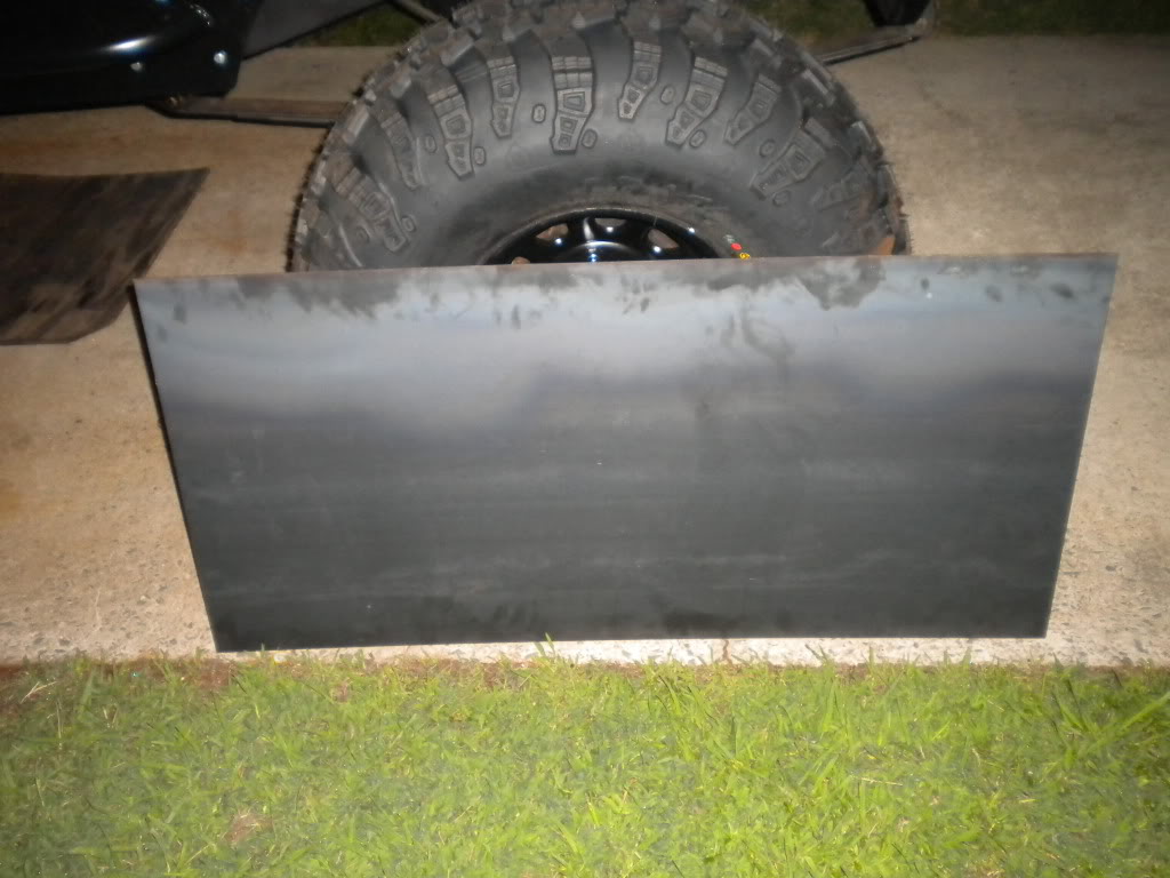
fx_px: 1183
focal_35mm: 35
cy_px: 439
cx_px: 585
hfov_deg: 52.6
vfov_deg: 40.7
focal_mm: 6.3
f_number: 3.1
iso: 400
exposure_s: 1/30
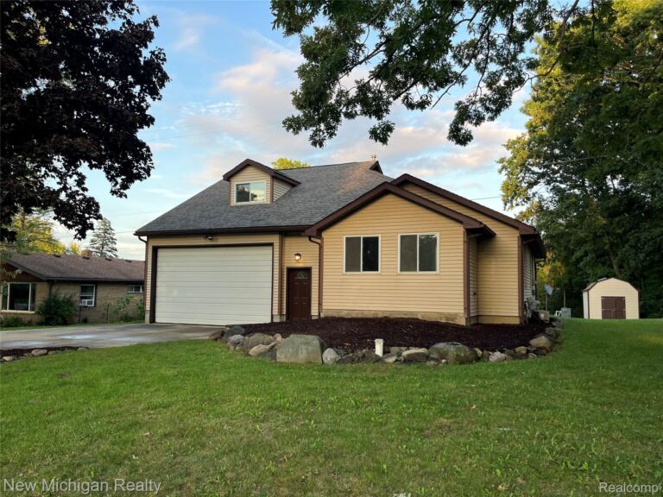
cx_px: 332
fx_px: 498
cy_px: 248
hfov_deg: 67.3
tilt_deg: +4.4
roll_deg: -0.8
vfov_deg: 53.1
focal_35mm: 26
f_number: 1.6
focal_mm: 5.1
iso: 50
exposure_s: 1/425
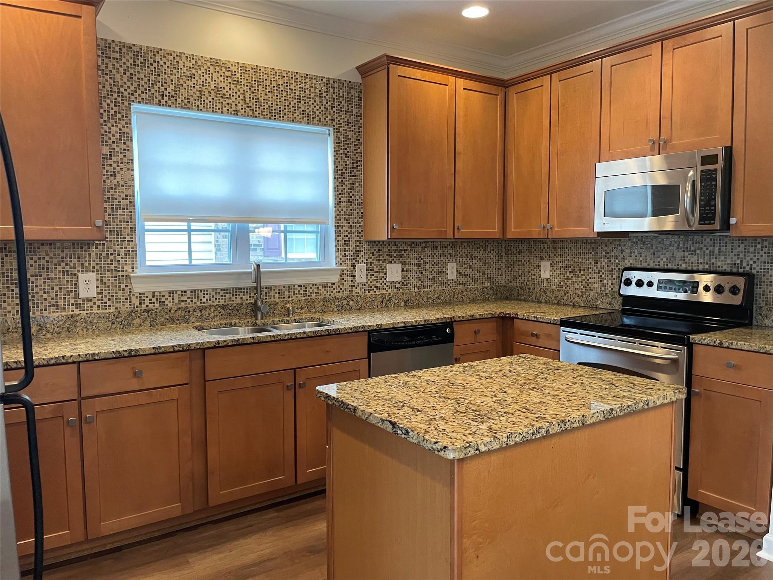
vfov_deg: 53.1
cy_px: 290
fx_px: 581
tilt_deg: -3.7
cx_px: 386
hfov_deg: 67.3
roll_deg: -0.3
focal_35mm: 26
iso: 125
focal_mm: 4.2
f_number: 1.6
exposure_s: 1/60
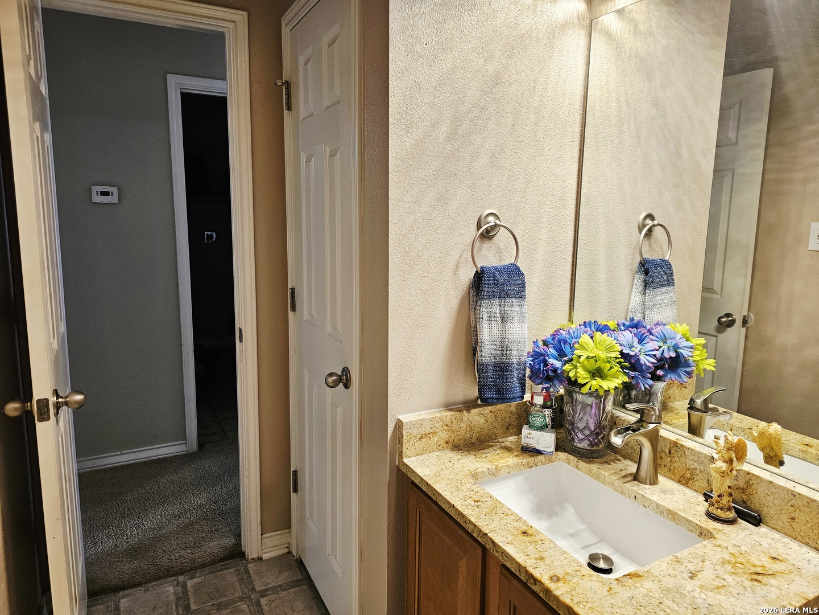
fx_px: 544
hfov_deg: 73.9
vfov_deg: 58.9
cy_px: 308
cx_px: 410
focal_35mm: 23
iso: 160
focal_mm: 6.3
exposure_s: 1/120
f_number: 1.7
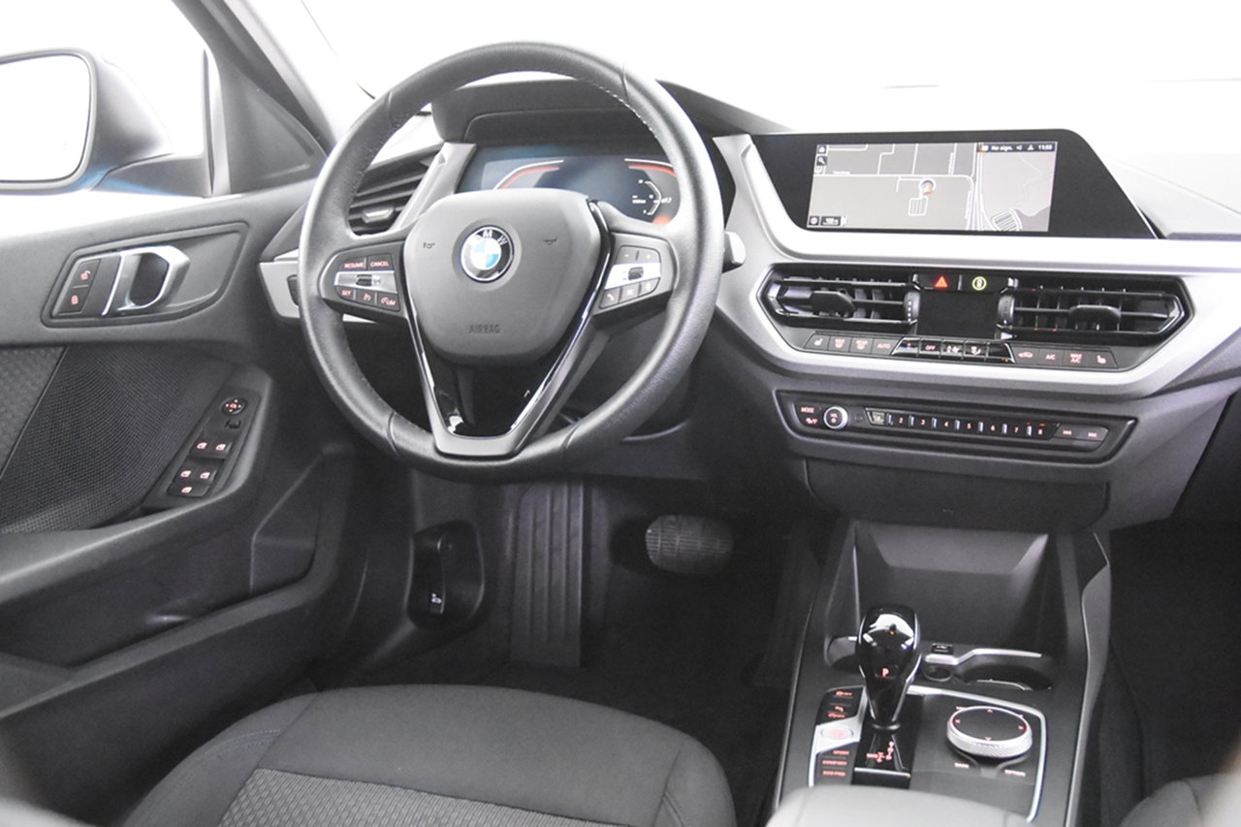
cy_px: 414
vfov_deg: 36.9
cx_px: 620
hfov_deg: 53.1
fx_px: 1241
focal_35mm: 36
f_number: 3
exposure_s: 1/40
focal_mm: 24
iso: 12800
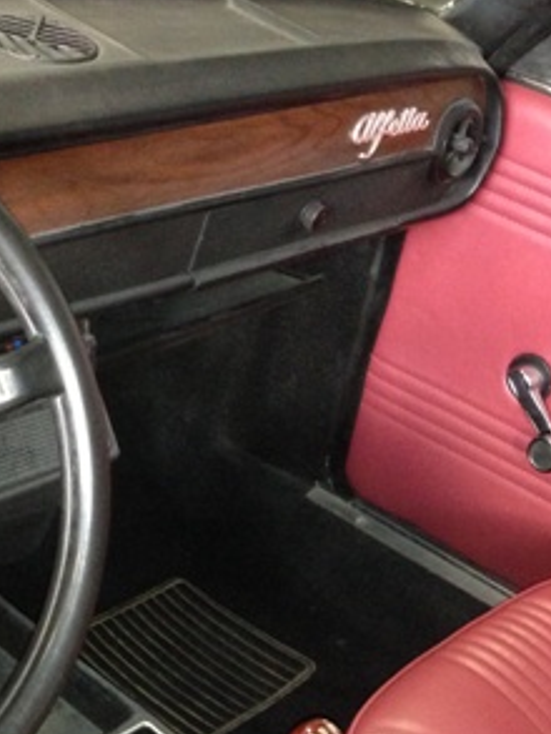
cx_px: 240
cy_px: 566
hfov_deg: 20.4
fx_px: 1527
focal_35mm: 72
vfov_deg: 26.6
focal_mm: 4.13
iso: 500
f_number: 2.4
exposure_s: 1/16
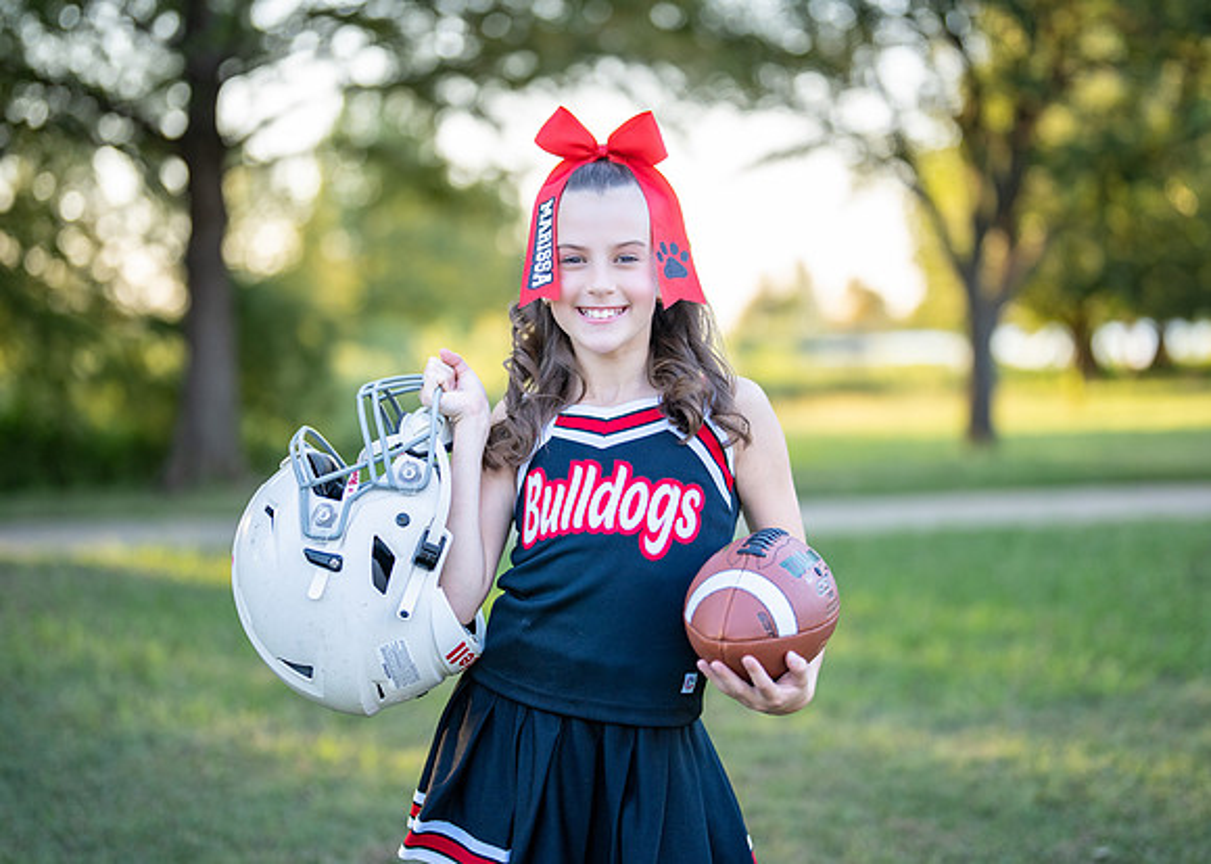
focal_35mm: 57
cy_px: 404
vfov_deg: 24.9
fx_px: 1955
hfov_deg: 34.4
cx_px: 640
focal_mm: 50
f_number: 1.2
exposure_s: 1/1250
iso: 200
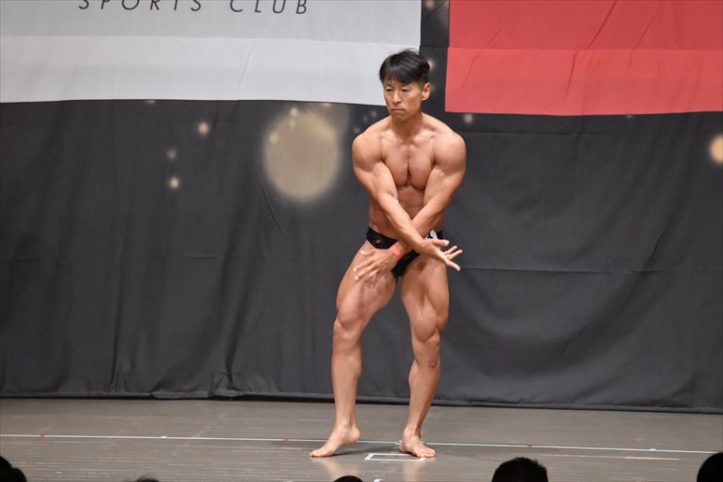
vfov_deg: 6.1
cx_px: 362
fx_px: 4517
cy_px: 241
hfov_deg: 9.2
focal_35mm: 225
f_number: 5.6
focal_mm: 150
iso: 6400
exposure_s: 1/400
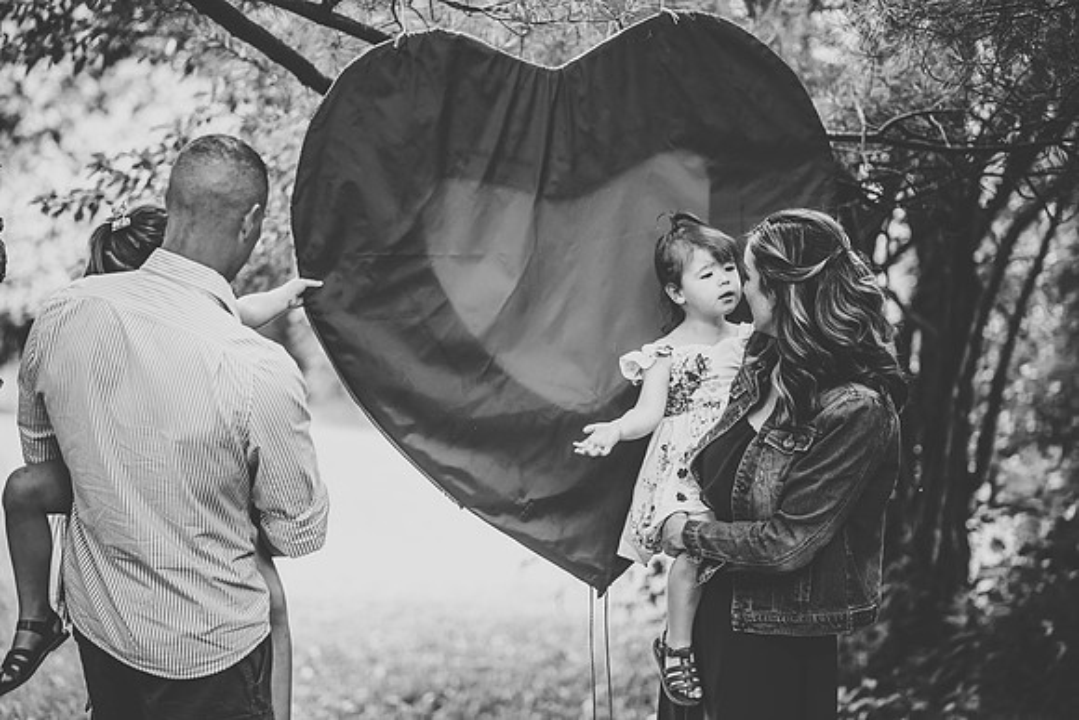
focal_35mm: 120
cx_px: 540
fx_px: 3597
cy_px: 360
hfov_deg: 17.1
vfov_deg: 11.4
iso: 640
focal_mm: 120
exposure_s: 1/400
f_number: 2.8
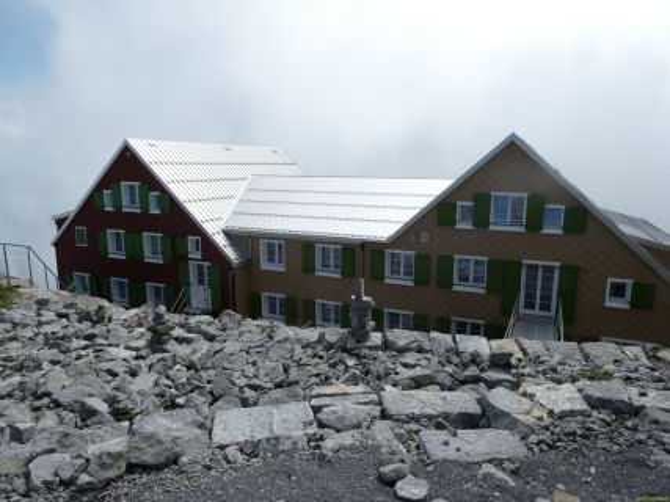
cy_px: 251
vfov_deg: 56.8
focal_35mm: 24
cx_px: 335
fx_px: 464
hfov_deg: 71.6
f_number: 4.5
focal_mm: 4.3
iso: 80
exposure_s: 1/1000
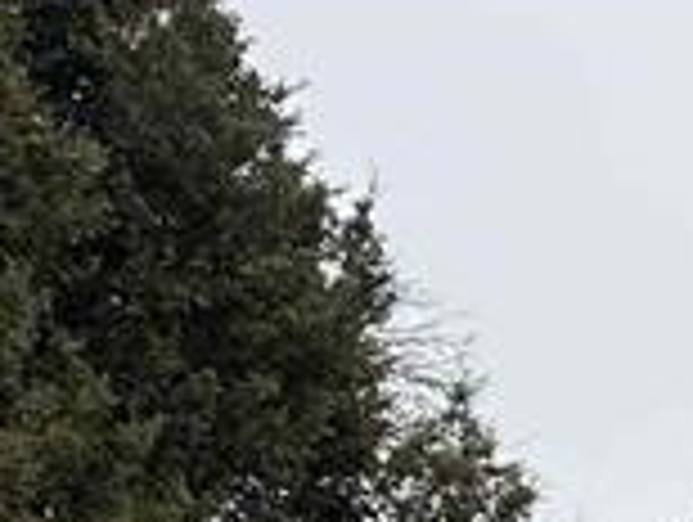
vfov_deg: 14.1
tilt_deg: +3.6
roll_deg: +0.4
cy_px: 950
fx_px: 1865
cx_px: 1368
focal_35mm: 93
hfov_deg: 16.4
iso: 50
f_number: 2.2
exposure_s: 1/955
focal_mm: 2.22
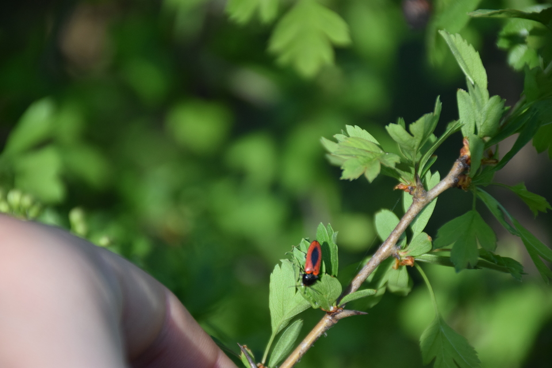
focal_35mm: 210
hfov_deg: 9.8
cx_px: 276
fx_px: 3220
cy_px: 184
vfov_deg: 6.5
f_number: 5.6
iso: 800
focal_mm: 140
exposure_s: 1/1000
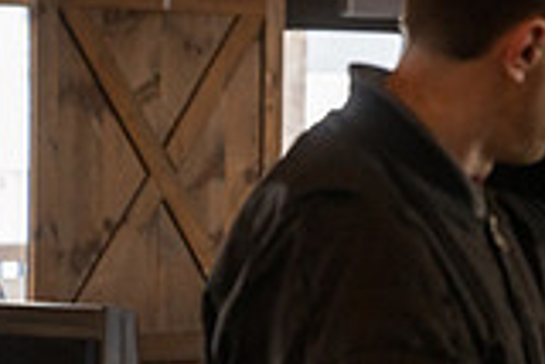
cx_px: 940
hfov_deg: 7.9
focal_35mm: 253
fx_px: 3834
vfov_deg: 5.4
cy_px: 291
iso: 1000
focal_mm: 70
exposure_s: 1/160
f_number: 4
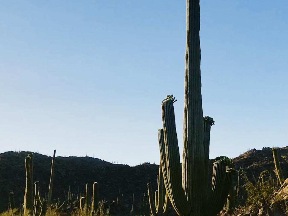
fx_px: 666
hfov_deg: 24.4
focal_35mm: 80
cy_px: 149
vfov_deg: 18.4
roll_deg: -0.1
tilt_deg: +6.8
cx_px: 134
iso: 20
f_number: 1.8
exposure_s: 1/1709
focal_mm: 3.99
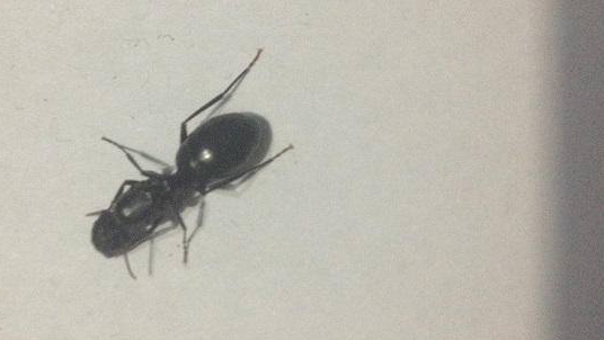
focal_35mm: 58
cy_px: 146
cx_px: 229
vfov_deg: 20.7
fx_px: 929
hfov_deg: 35.8
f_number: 2.4
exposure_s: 1/20
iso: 250
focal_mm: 4.28
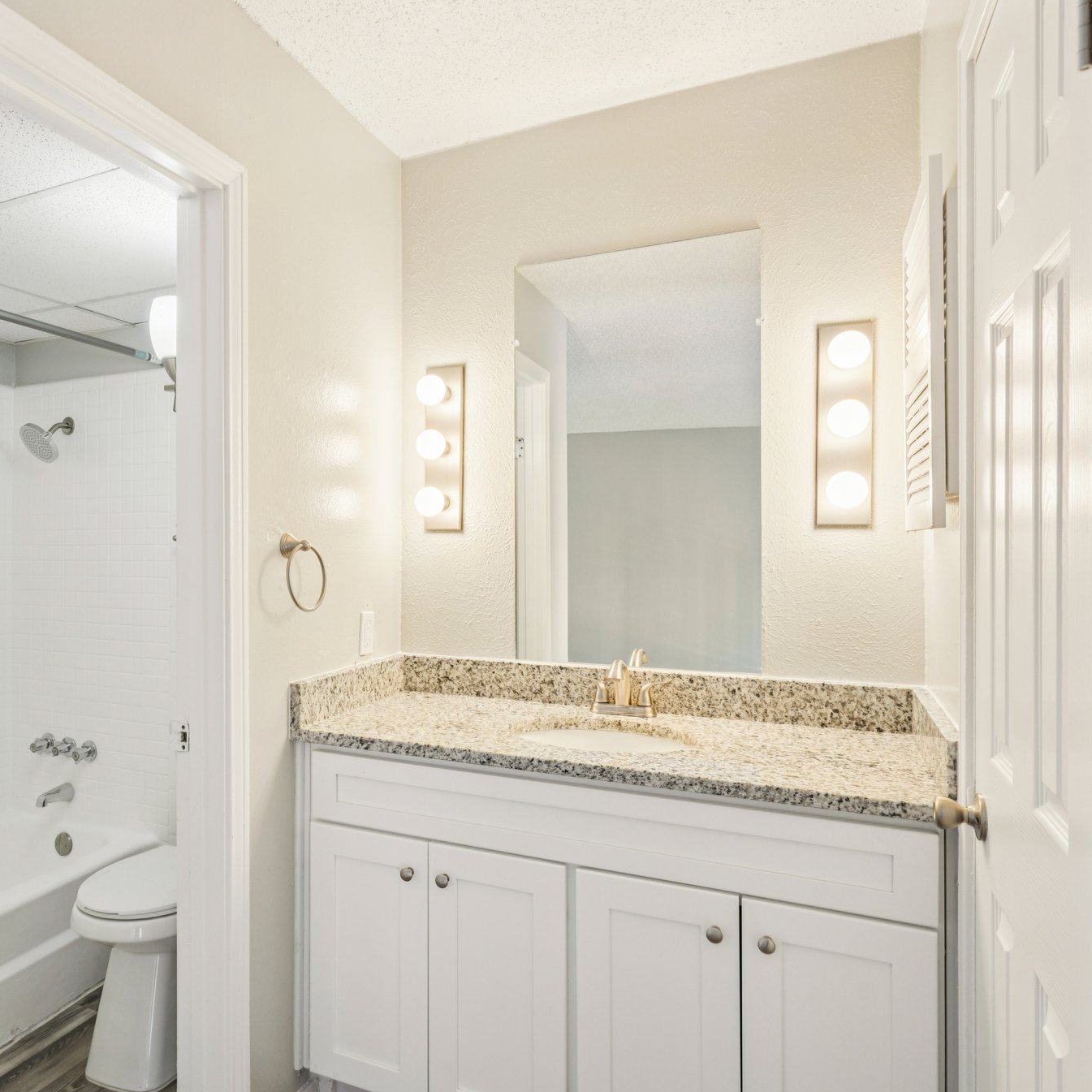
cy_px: 544
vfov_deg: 69.6
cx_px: 391
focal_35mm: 22
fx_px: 785
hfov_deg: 68.2
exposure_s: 1/30
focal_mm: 17
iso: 400
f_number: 8
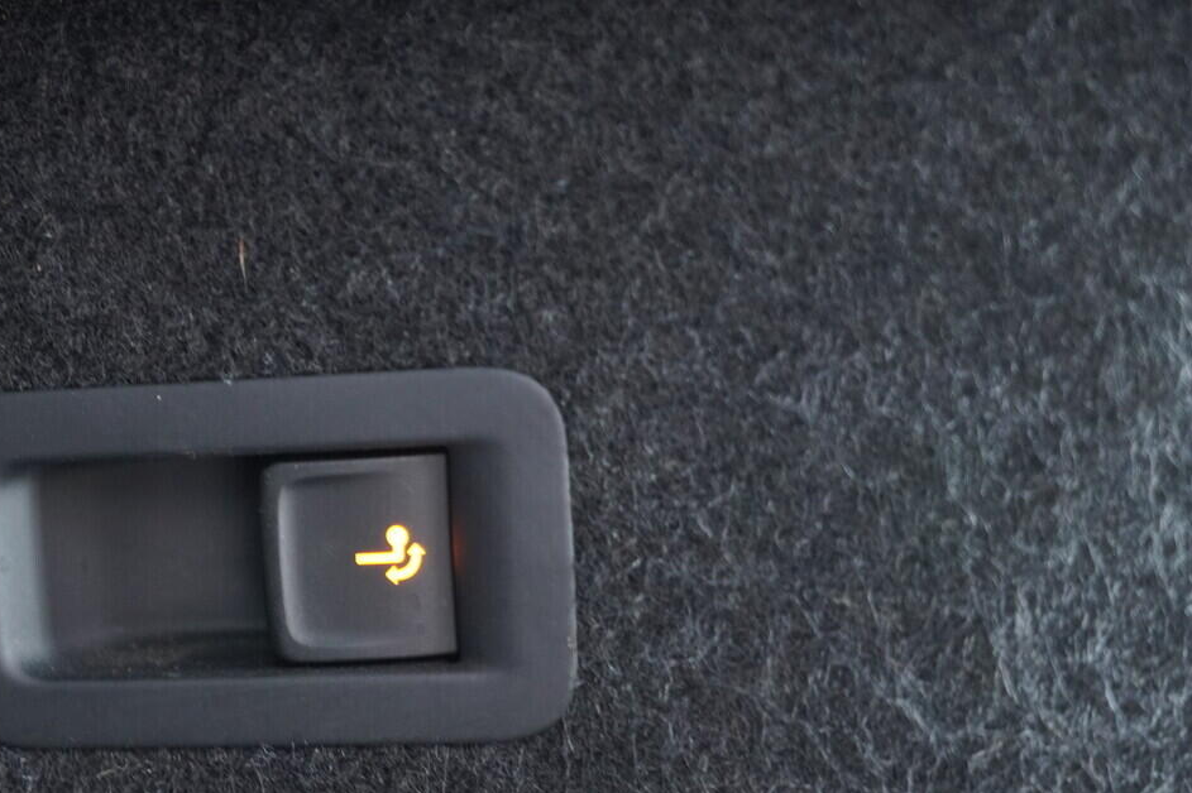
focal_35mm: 55
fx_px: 1820
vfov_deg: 24.5
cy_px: 525
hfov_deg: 35.8
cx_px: 365
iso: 1250
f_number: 2.8
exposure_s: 1/40
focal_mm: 24
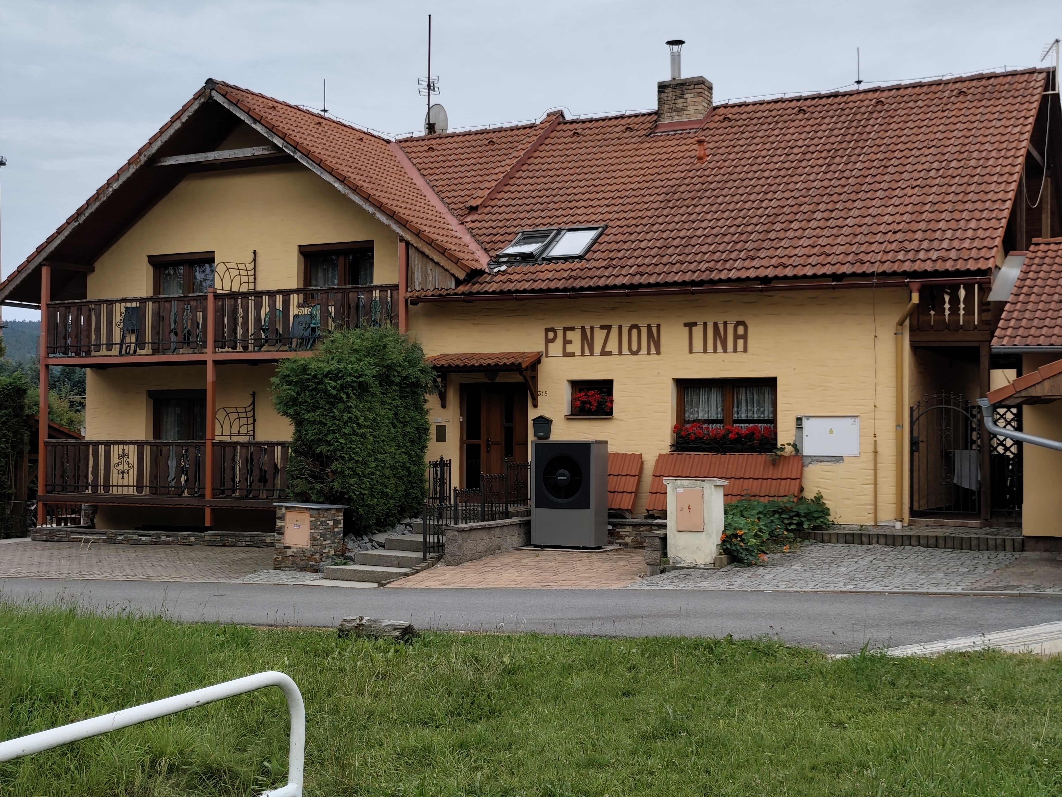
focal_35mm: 46
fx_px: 1411
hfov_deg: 41.2
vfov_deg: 31.5
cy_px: 398
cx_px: 531
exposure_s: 1/234
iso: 50
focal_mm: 6.19
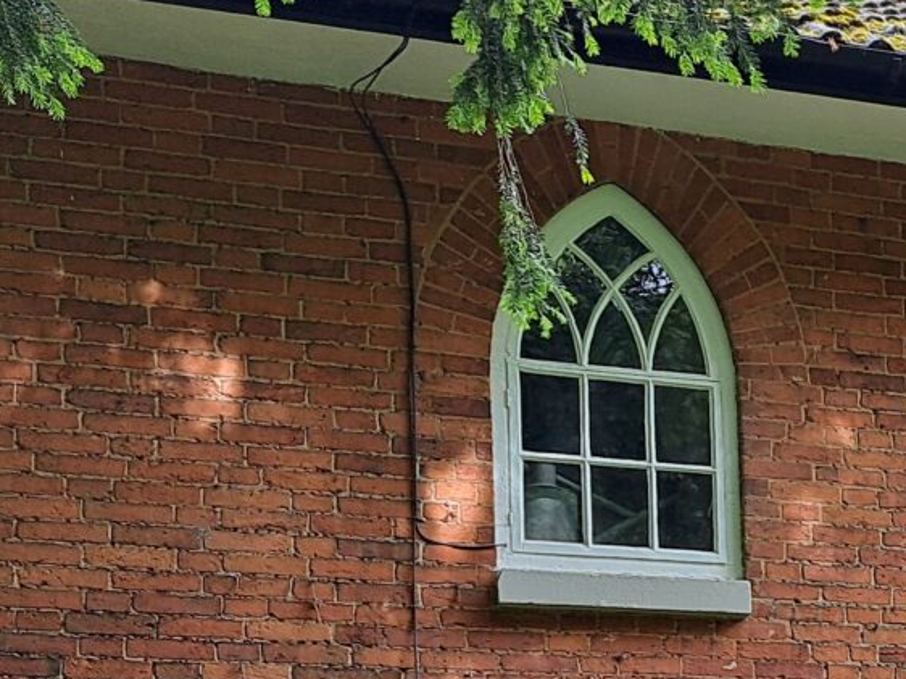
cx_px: 1183
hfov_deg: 21.5
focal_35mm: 82
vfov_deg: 16.6
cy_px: 969
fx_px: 2145
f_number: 1.8
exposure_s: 1/196
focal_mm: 5.23
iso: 50
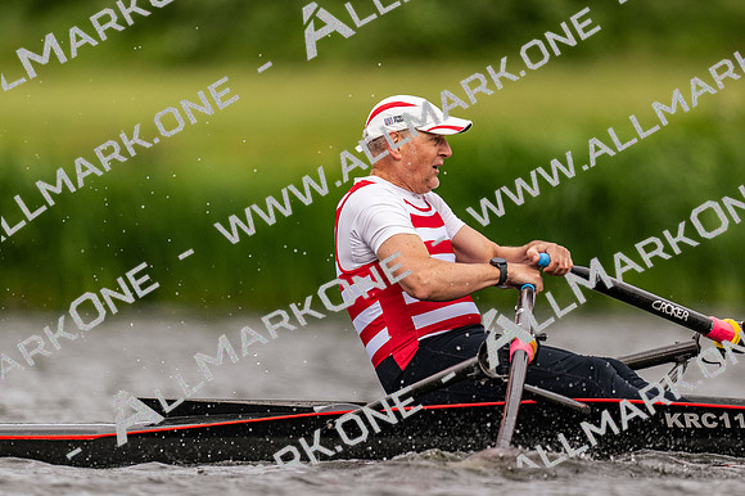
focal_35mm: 900
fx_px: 18614
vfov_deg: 1.5
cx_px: 372
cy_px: 248
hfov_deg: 2.3
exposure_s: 1/2500
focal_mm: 600
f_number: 4
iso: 640
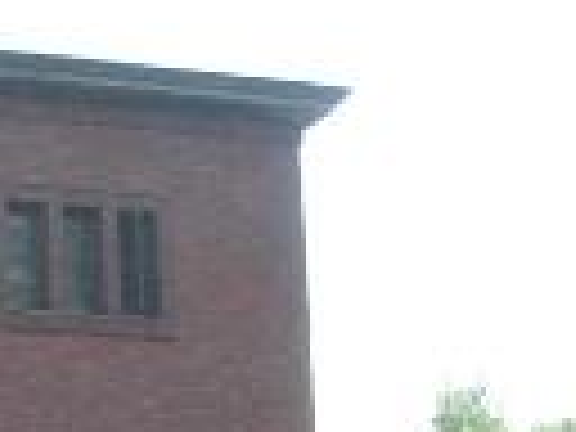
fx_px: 2429
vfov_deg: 9.9
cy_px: 637
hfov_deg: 12.8
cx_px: -297
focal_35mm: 146
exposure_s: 1/102
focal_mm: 7.8
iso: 50
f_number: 4.8
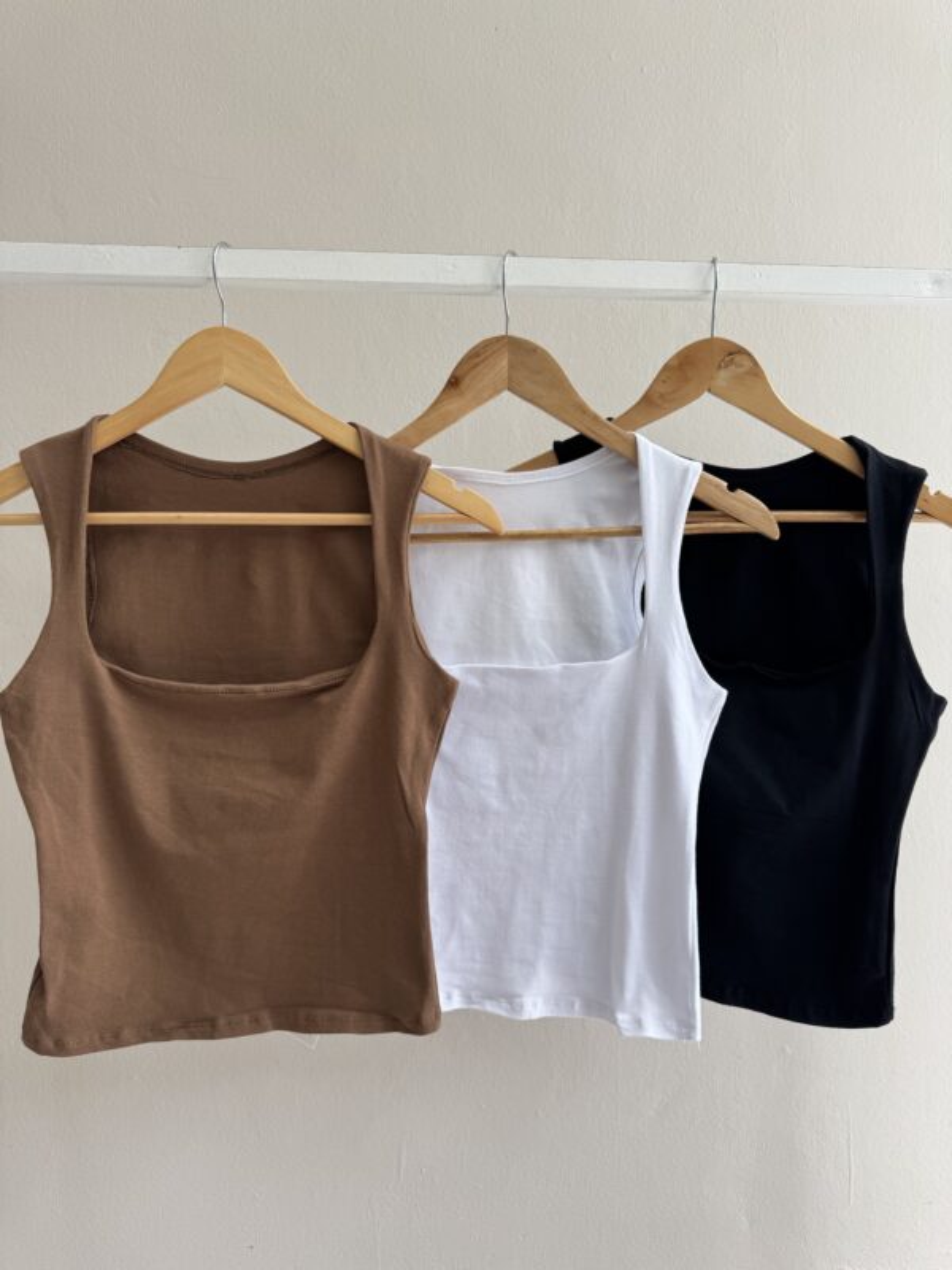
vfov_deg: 71.6
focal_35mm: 24
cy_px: 635
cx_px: 476
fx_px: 880
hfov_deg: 56.8
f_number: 1.78
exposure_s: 1/481
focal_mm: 6.76
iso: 80
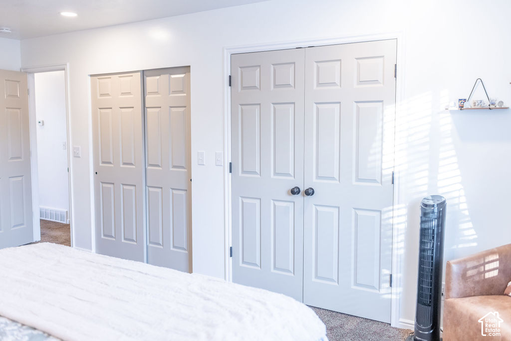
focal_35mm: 35
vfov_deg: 37.8
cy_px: 170
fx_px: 498
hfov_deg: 54.3
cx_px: 256
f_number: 2.8
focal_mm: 35
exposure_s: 1/250
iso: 1000
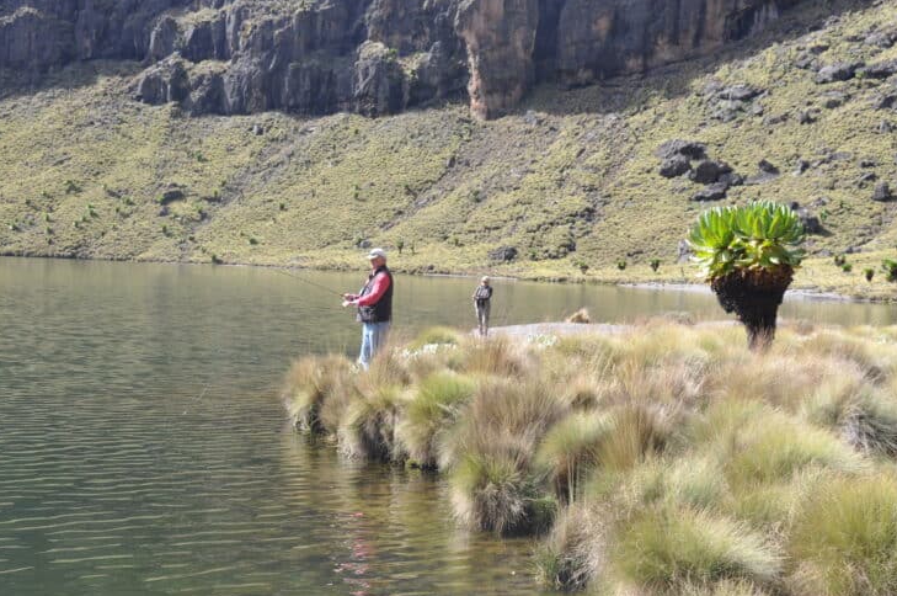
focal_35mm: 74
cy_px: 232
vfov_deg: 18.4
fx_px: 1834
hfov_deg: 27.5
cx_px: 448
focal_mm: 35
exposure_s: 1/160
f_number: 6.3
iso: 200
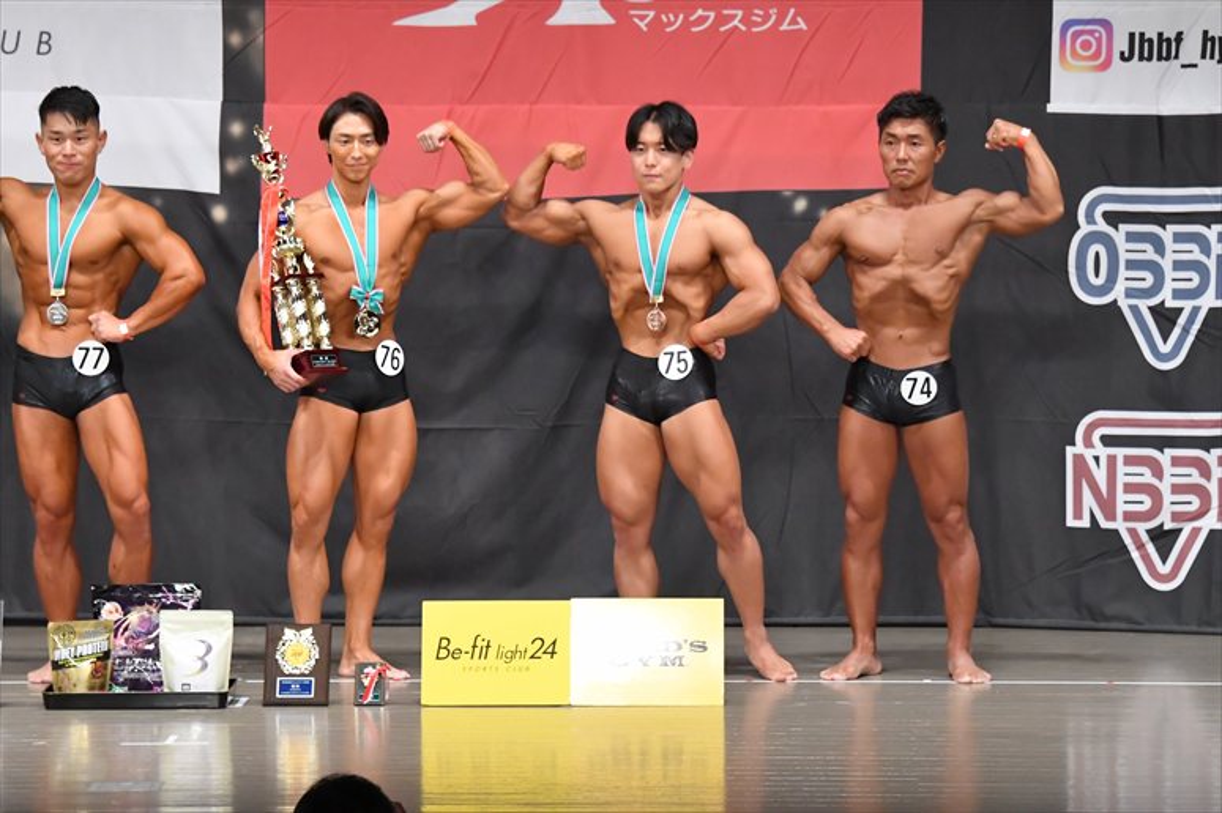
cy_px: 406
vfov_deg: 7.3
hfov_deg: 11.0
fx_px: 6345
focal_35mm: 187
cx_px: 611
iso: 6400
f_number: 5.6
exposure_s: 1/400
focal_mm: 125
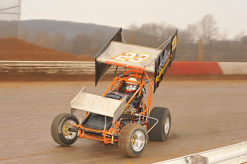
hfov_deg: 25.4
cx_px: 124
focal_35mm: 80
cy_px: 82
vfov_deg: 17.0
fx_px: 549
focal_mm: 80
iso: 500
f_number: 8
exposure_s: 1/250
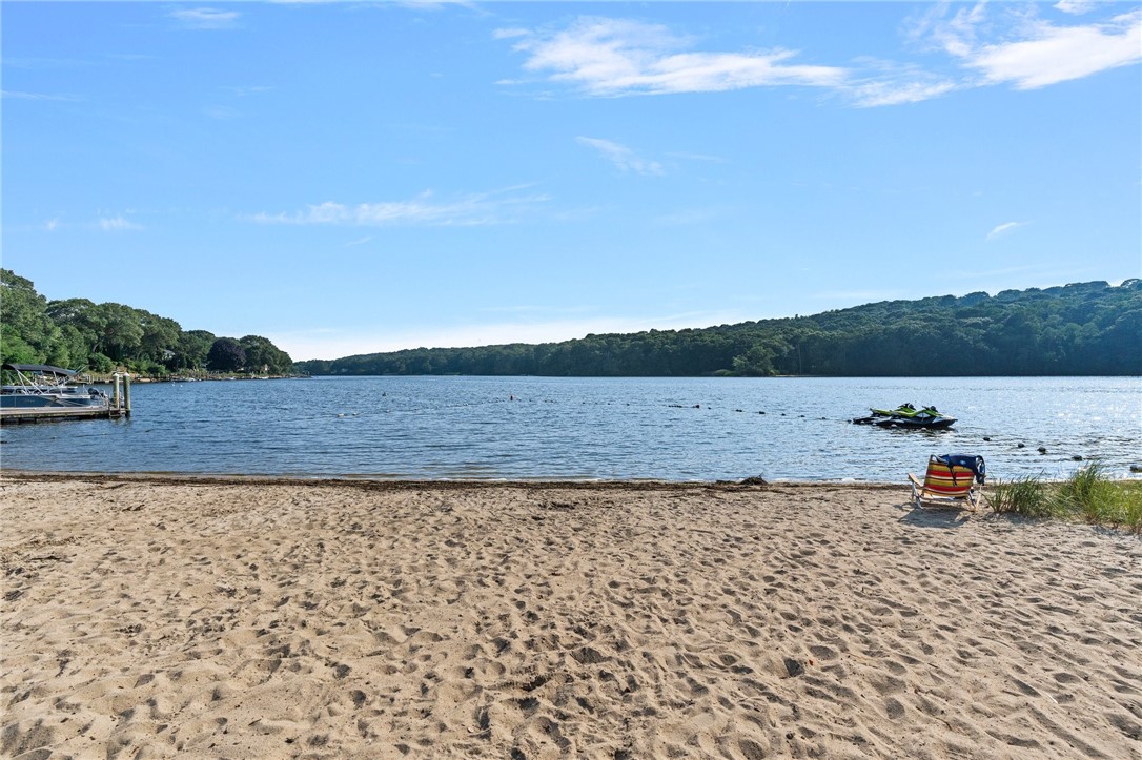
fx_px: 539
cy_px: 380
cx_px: 571
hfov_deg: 93.3
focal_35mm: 17
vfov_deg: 70.4
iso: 640
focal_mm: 17
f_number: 7.1
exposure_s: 1/4000
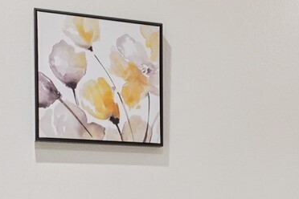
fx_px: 606
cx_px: 260
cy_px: 255
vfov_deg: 17.6
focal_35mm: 73
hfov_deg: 26.9
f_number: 8
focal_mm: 16
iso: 1600
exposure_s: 1/30
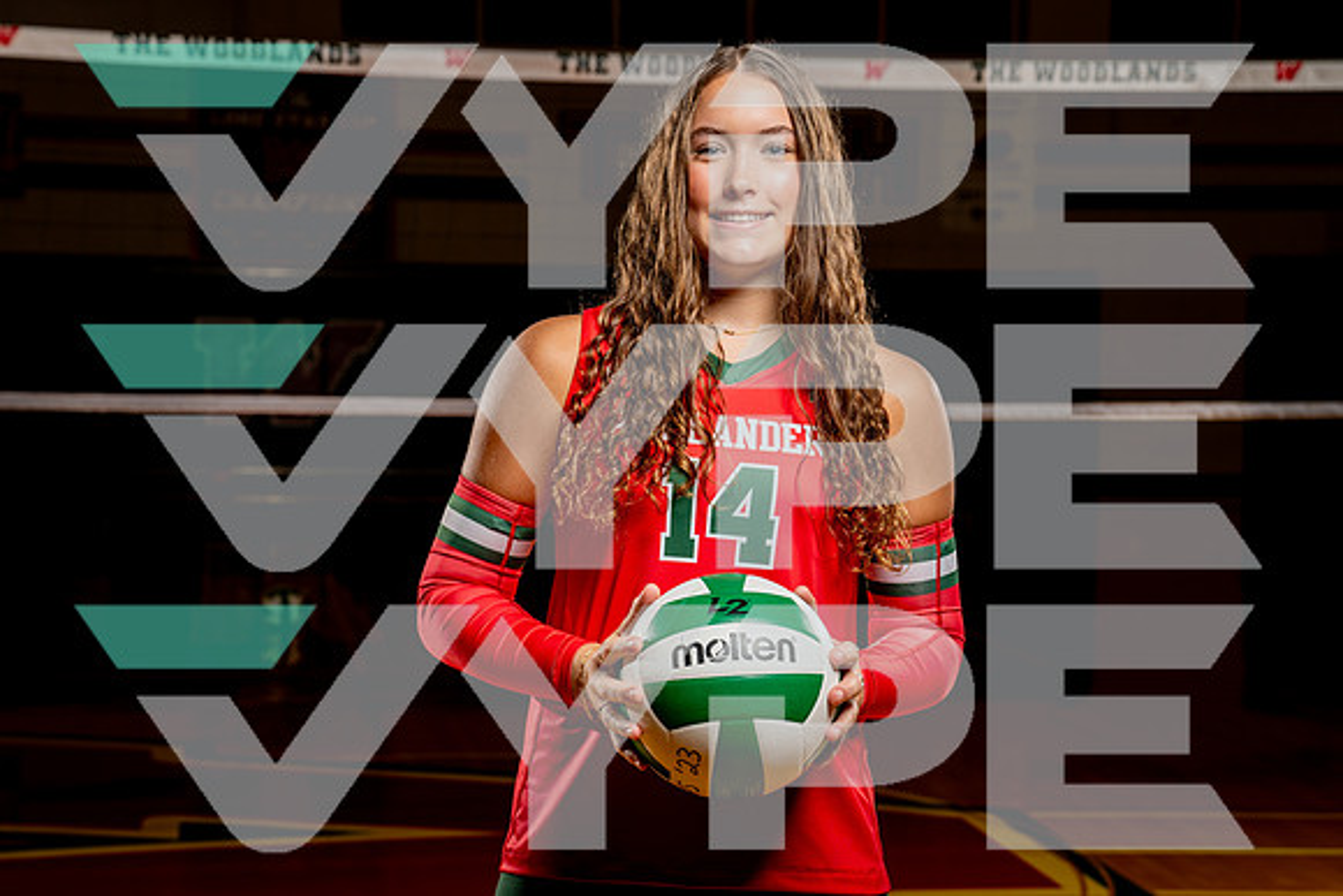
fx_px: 2821
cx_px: 653
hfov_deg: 26.8
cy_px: 442
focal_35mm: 76
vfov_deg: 18.1
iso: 100
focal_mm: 70
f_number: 5.6
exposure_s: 1/250
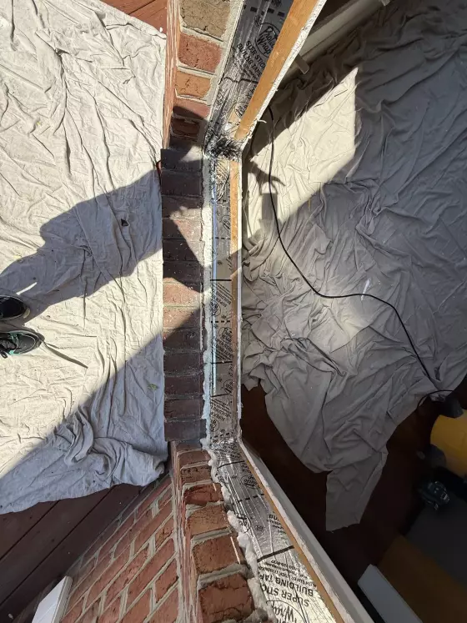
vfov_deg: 102.1
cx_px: 234
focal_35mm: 14
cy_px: 312
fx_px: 252
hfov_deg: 85.7
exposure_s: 1/1656
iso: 80
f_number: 2.2
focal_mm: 2.22
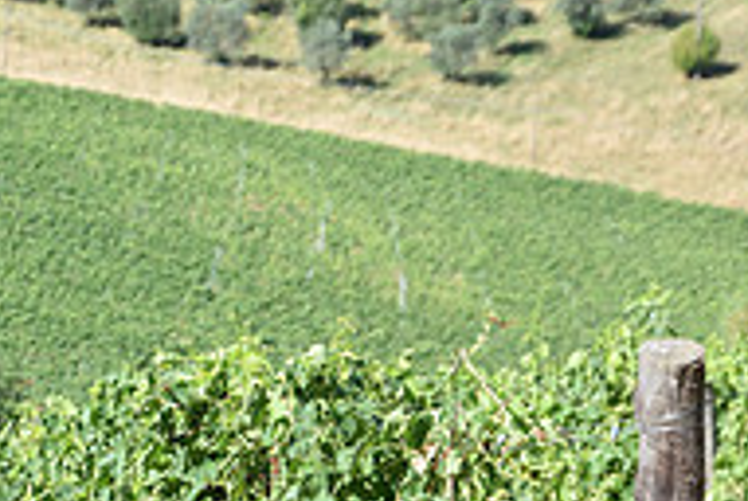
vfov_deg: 6.9
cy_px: 605
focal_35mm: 197
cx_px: -188
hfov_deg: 10.2
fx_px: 4100
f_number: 5.6
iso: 64
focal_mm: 65
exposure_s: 1/200
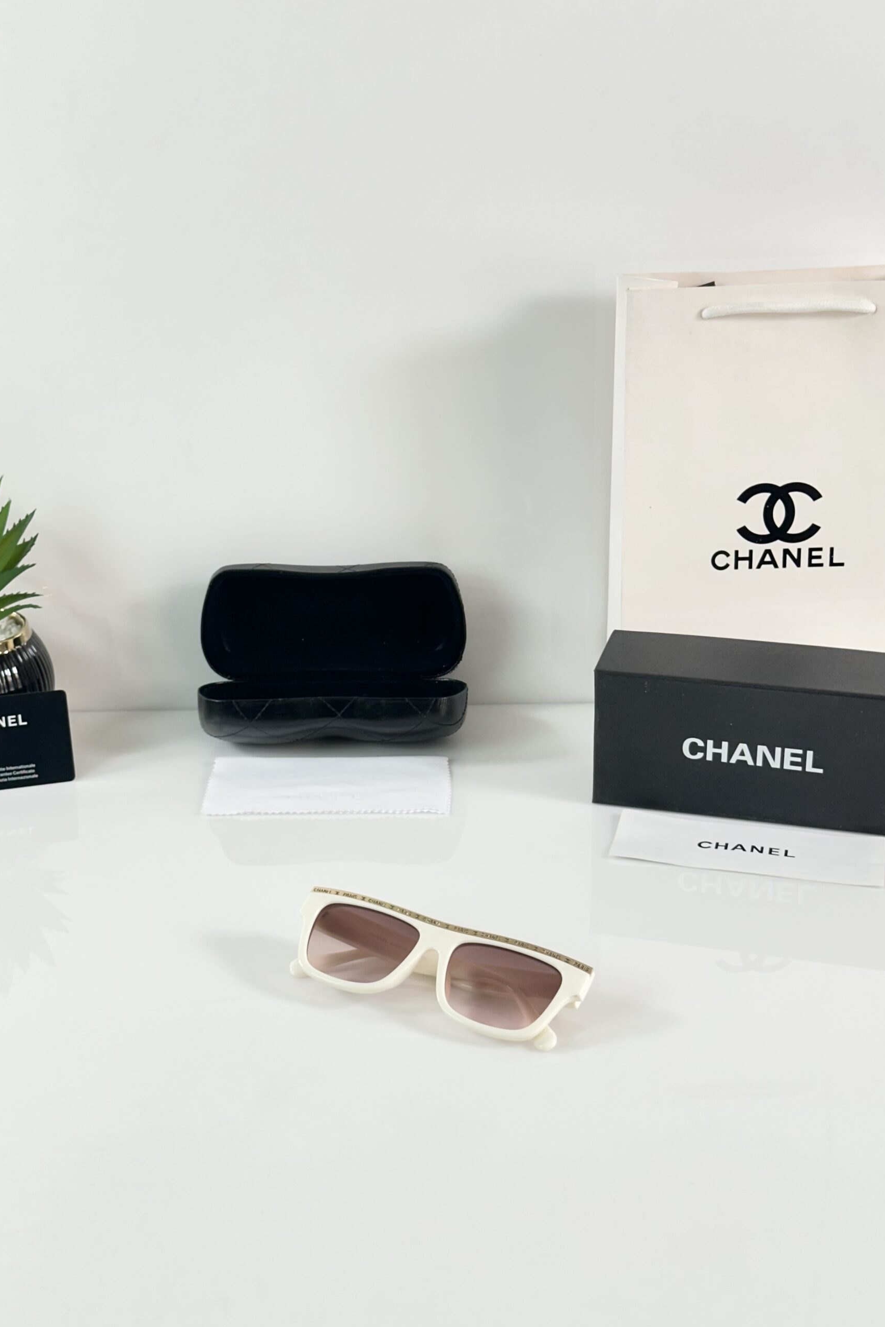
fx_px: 1844
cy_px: 664
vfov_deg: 39.6
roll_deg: +0.7
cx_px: 418
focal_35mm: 50
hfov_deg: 27.0
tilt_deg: -22.6
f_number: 1.78
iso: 50
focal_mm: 6.86
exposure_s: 1/100
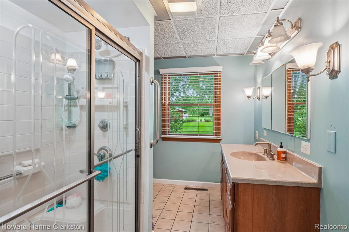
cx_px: 174
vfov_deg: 67.3
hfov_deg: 90.0
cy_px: 116
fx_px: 174
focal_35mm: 18
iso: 400
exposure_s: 1/10
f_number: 8
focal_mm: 12
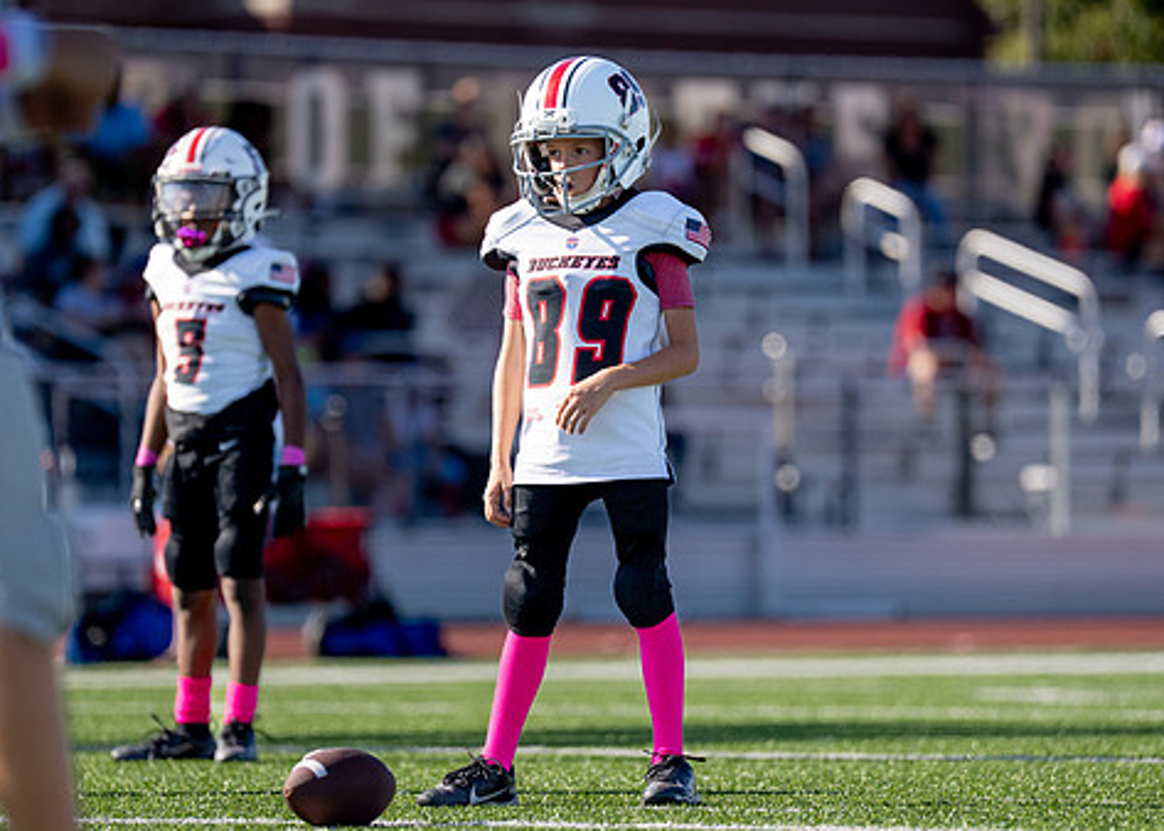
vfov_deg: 4.7
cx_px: 549
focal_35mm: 305
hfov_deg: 6.6
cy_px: 409
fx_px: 10084
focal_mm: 200
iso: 320
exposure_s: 1/4000
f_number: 2.8
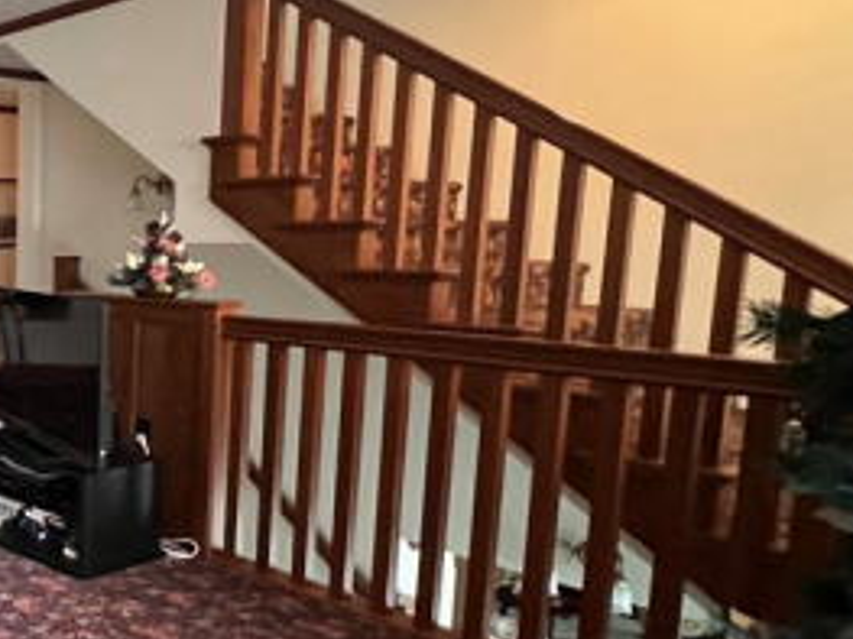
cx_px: -141
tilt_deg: -6.5
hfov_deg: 40.9
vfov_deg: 42.9
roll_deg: +0.9
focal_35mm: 33
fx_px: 813
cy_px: 341
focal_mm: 1.57
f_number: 1.8
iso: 1000
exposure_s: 1/40
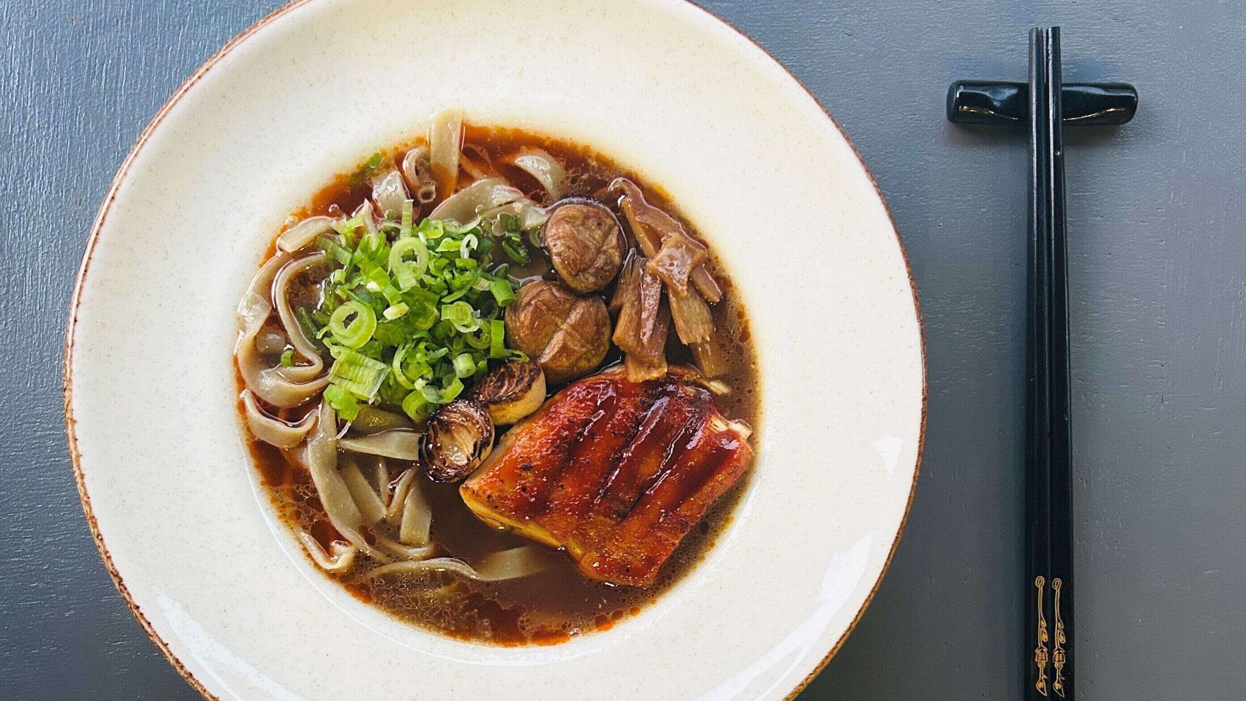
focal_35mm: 29
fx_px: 958
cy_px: 374
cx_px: 630
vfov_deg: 40.2
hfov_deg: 66.1
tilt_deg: -86.0
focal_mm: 5.7
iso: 400
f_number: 1.5
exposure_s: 1/60
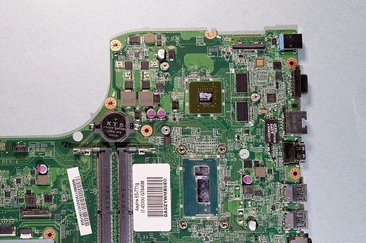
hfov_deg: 38.8
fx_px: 508
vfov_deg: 26.9
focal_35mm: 50
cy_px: 144
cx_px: 103
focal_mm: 22
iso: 100
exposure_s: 1/6
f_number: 8
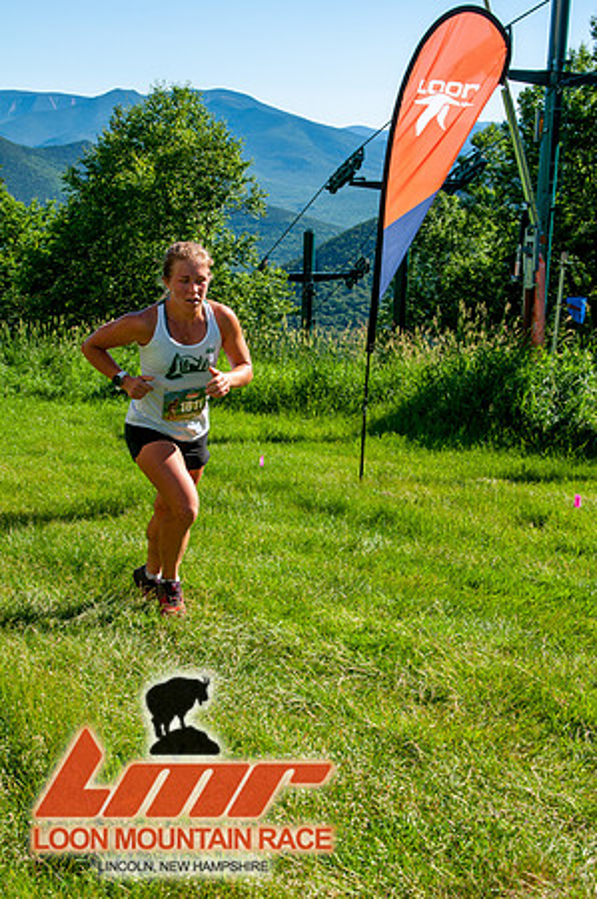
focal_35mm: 51
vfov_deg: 38.9
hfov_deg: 26.4
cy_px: 450
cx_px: 298
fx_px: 1271
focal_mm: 34
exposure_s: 1/400
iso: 200
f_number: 8
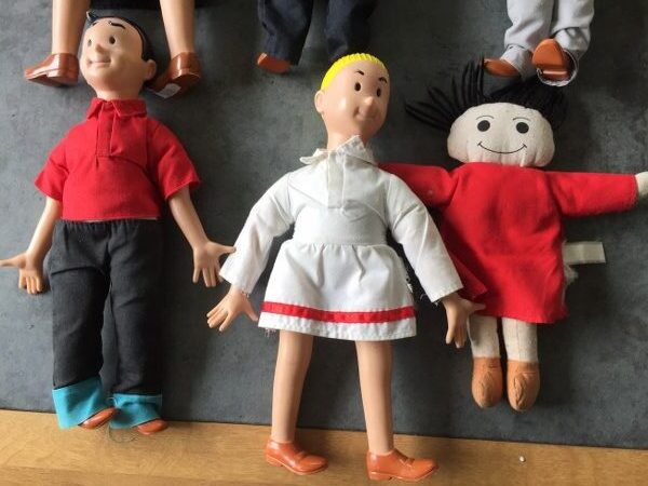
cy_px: 243
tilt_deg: -82.4
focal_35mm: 29
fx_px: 543
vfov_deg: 48.2
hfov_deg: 61.7
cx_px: 324
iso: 50
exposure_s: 1/100
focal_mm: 4.15
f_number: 2.2
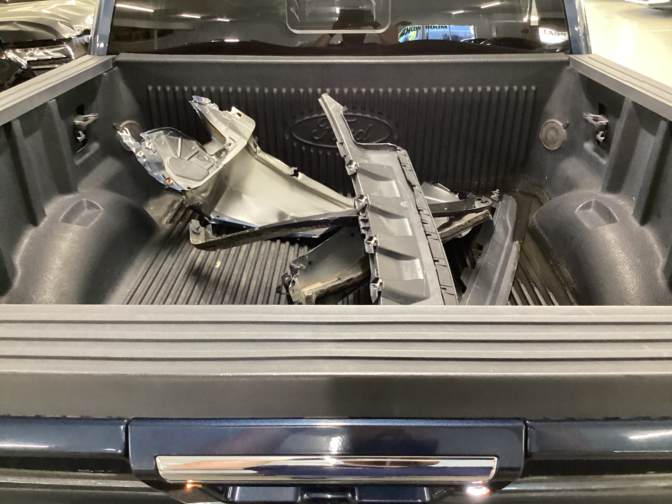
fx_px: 602
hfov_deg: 58.4
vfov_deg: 45.4
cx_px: 336
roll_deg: +3.3
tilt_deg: -29.4
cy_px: 252
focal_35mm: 31
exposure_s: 1/33
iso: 400
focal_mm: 3.3
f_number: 2.4
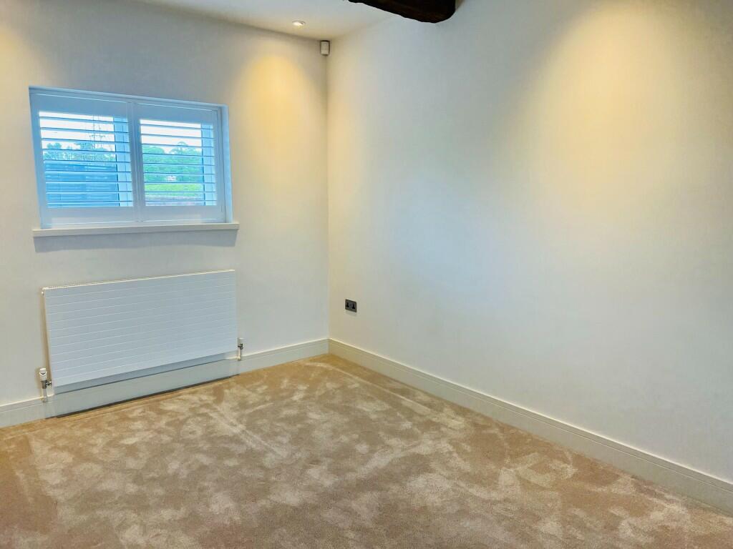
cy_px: 274
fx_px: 551
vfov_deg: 53.1
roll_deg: +0.1
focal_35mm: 26
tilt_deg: -7.0
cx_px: 366
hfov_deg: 67.3
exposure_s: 1/100
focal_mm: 5.7
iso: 64
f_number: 1.5
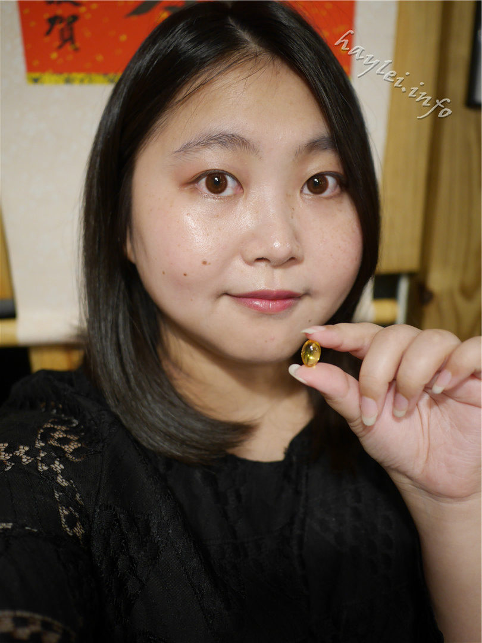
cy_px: 322
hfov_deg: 46.8
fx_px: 557
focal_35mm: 30
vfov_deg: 60.0
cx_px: 241
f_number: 1.7
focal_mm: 15
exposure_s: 1/60
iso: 640
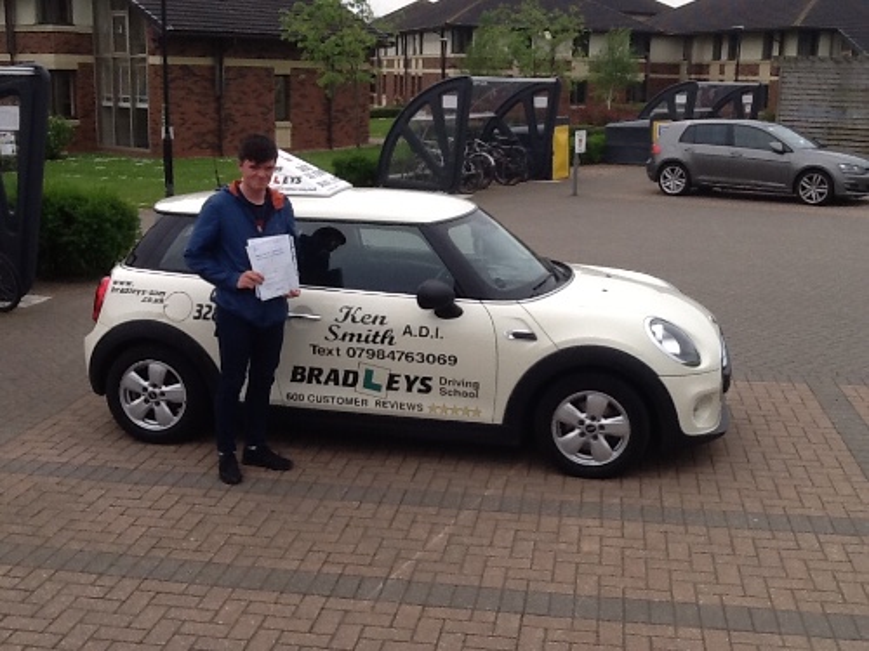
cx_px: 434
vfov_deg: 32.9
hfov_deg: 42.9
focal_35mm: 44
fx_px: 1105
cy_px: 326
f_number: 2.4
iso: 40
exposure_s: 1/923
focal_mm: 2.03
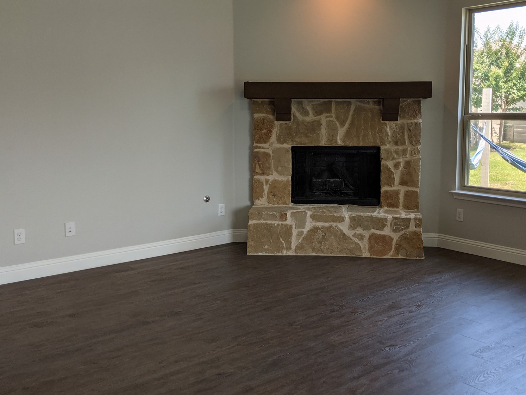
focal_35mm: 37
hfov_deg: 49.9
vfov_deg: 38.4
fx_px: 562
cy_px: 149
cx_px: 306
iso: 40
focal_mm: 4.44
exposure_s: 1/334
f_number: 1.8
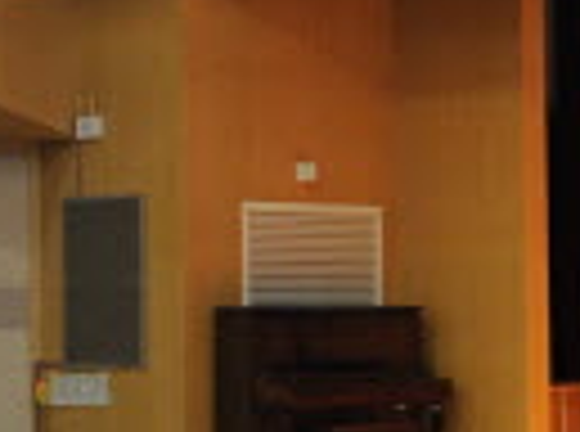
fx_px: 2623
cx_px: 1061
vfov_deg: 9.4
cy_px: 299
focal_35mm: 157
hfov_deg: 11.6
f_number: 2.8
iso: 1250
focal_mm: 42
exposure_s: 1/100
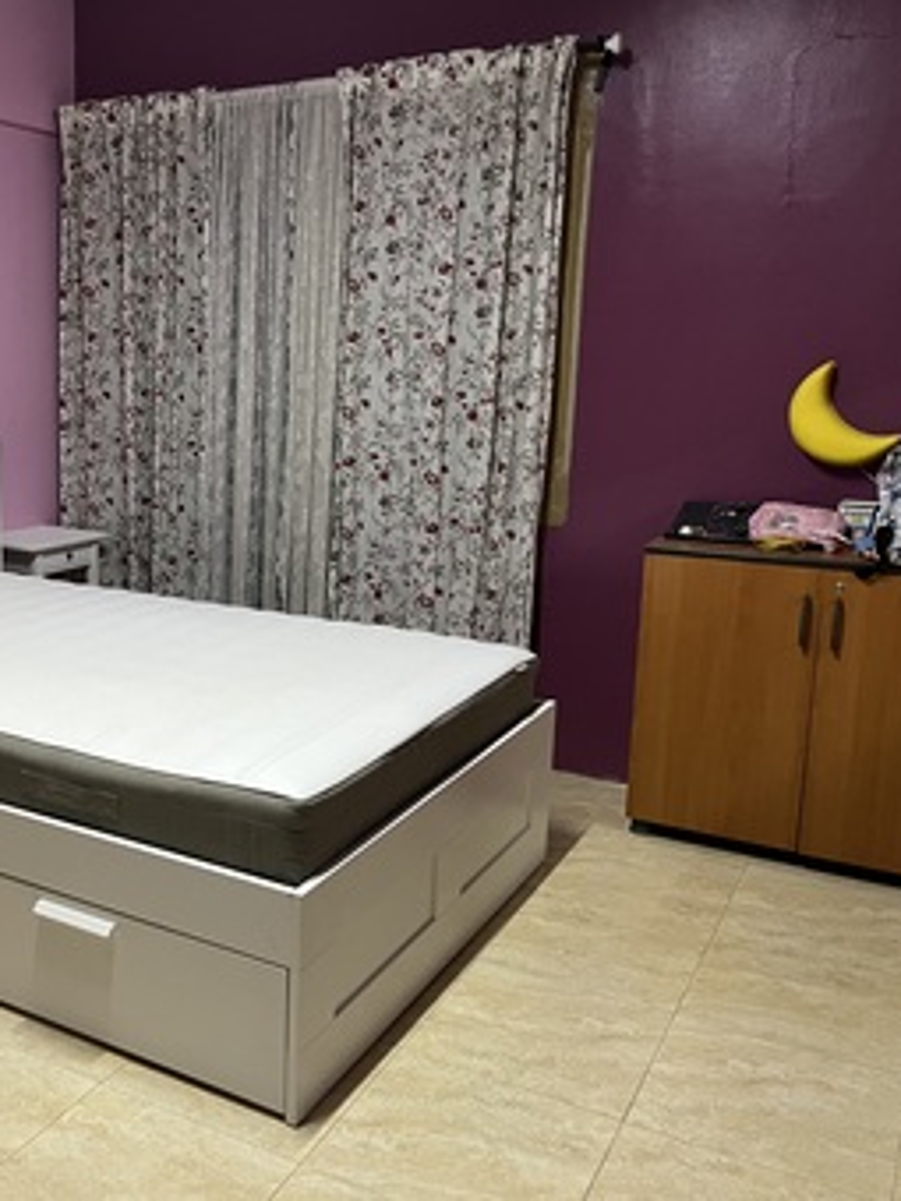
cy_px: 599
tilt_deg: -12.4
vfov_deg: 52.6
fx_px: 1215
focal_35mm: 35
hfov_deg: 39.1
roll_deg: -0.7
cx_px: 178
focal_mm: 5.1
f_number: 1.6
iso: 400
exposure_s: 1/60
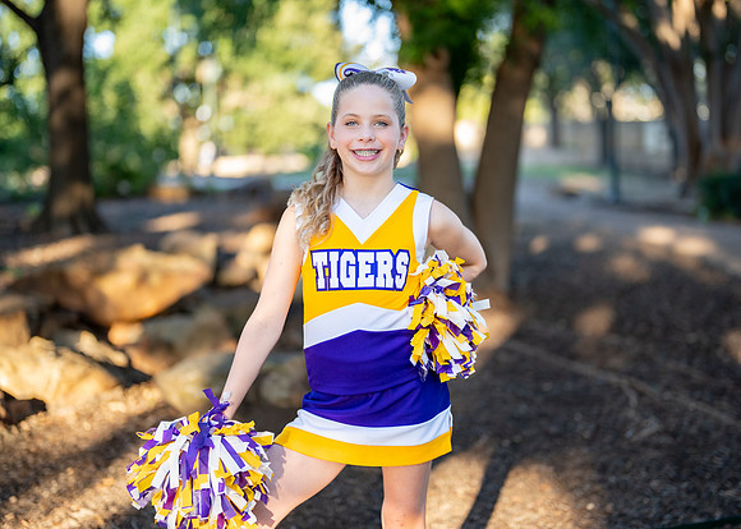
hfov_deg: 33.9
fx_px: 1216
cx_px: 380
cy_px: 252
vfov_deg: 24.5
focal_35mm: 58
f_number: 1.2
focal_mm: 50
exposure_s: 1/1000
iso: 250
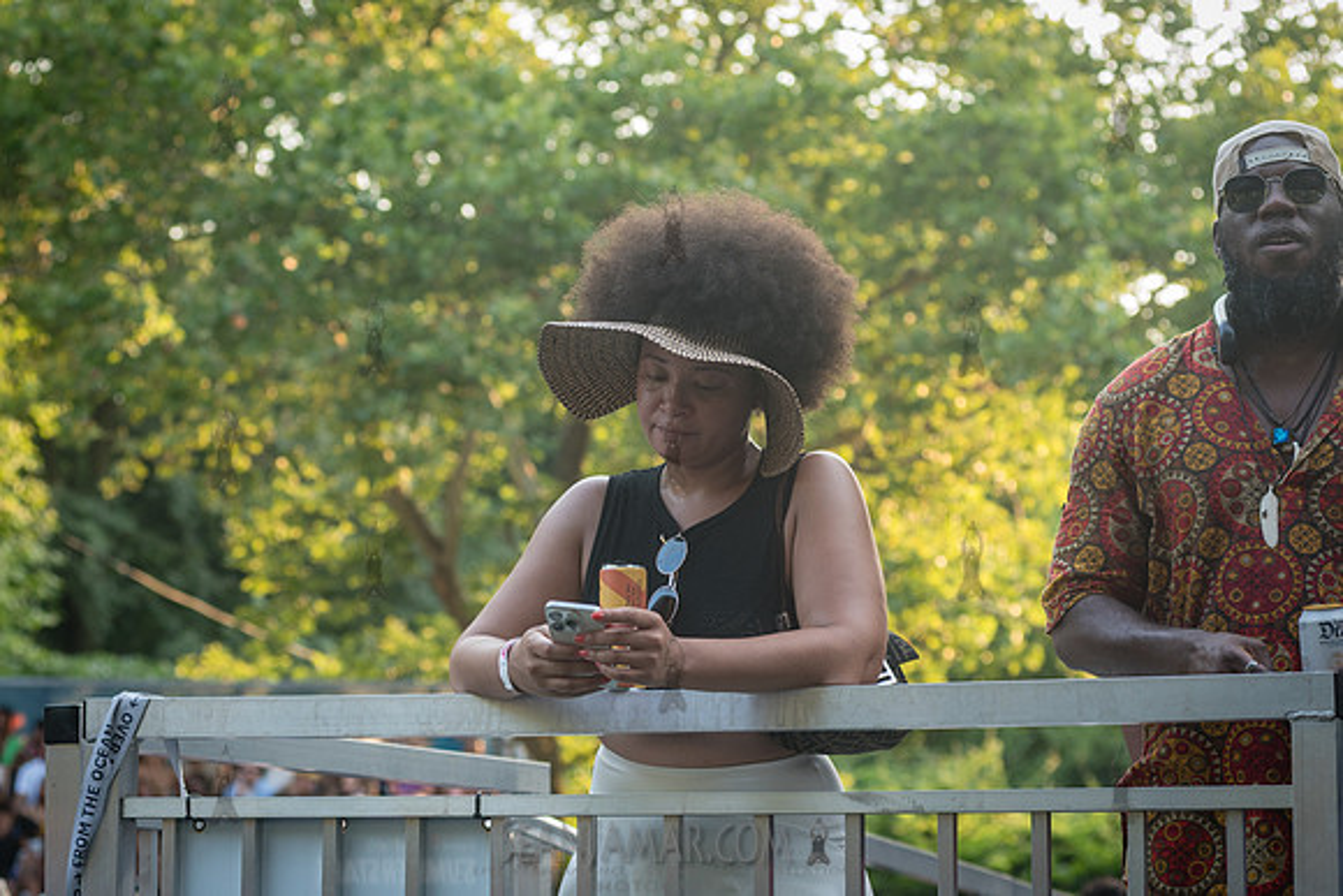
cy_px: 450
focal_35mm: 95
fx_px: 3541
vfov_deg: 14.4
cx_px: 641
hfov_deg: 21.5
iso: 400
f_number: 4.5
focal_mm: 80
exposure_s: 1/125
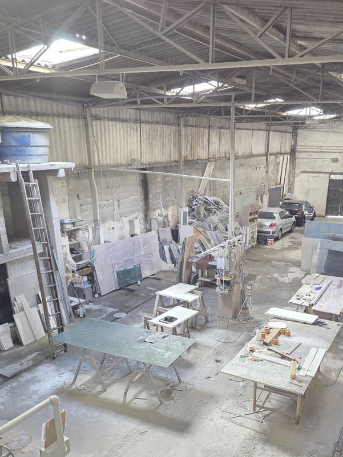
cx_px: 220
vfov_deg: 57.7
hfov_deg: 45.0
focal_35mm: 31
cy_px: 283
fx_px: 409
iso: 640
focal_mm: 6.3
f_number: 1.7
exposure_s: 1/120
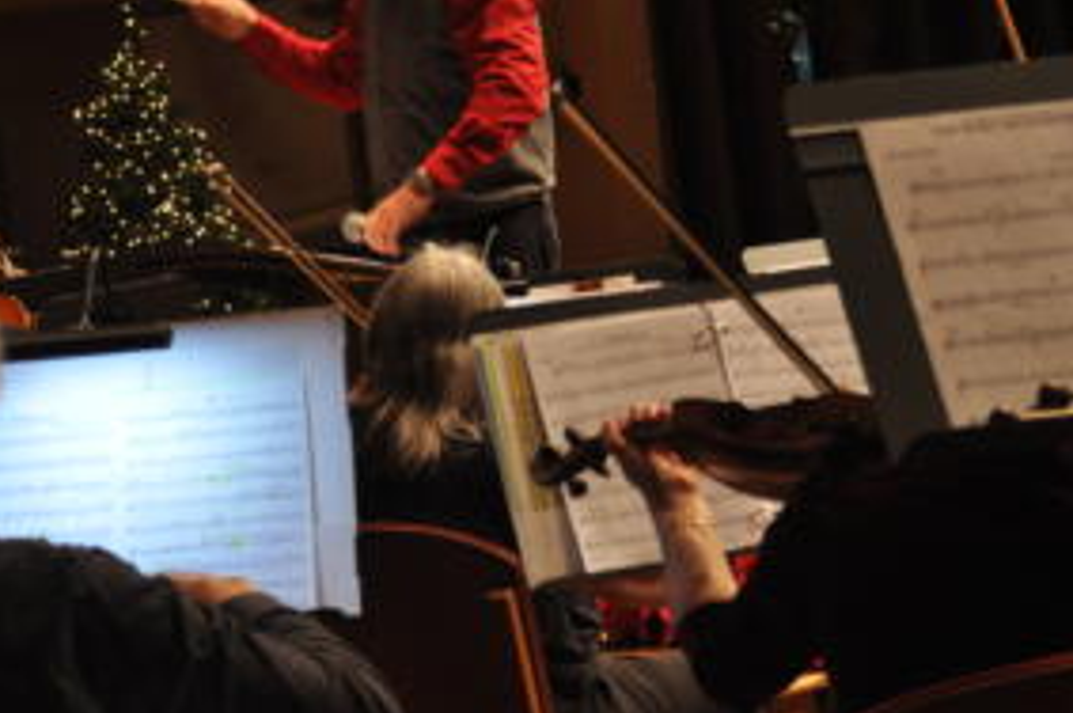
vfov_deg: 12.7
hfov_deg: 19.0
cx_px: 292
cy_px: 116
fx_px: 3185
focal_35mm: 107
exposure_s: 1/50
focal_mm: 42
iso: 800
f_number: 5.3
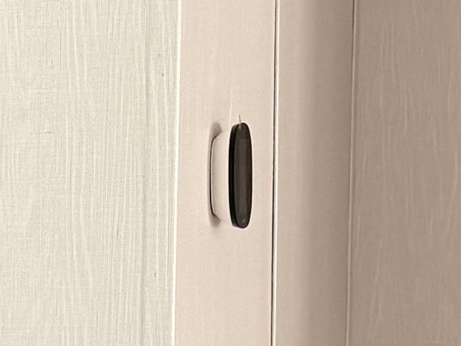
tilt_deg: -3.1
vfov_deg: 10.8
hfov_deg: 11.5
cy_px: 319
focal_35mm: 137
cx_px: -692
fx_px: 1825
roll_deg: +0.9
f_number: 1.78
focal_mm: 6.76
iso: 320
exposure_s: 1/60
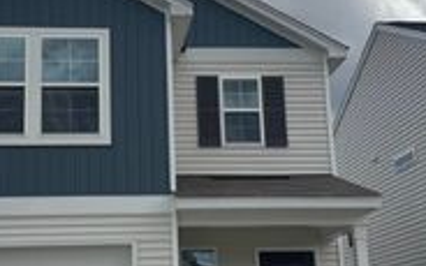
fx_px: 801
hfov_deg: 29.6
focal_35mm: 69
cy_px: 126
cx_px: 146
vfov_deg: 18.9
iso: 80
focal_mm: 6.76
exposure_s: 1/9009
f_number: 1.78
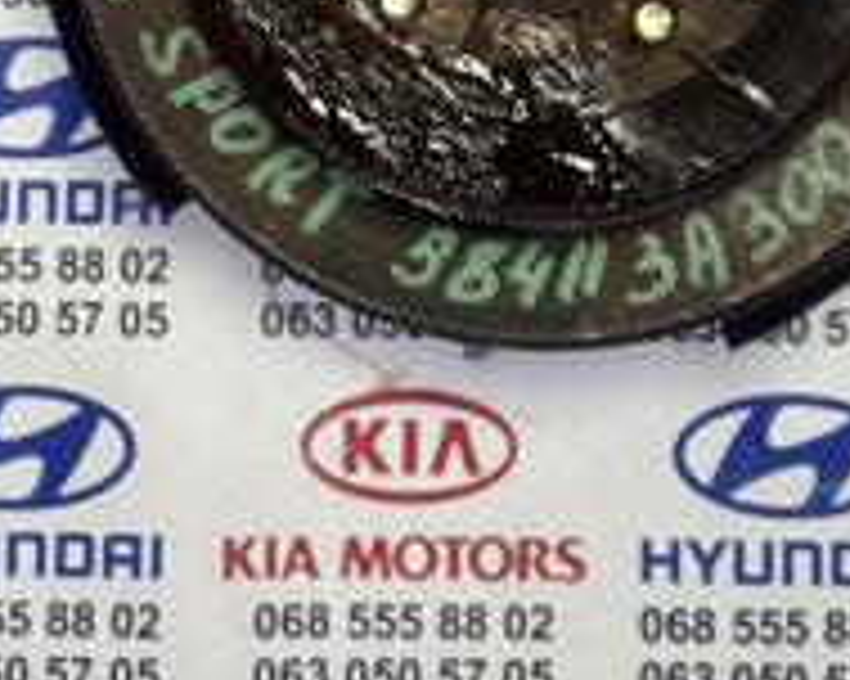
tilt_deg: -85.6
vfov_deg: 11.6
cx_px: 551
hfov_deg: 14.9
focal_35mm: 129
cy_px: -243
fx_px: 3244
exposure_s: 1/60
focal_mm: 5.96
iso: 100
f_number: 1.6
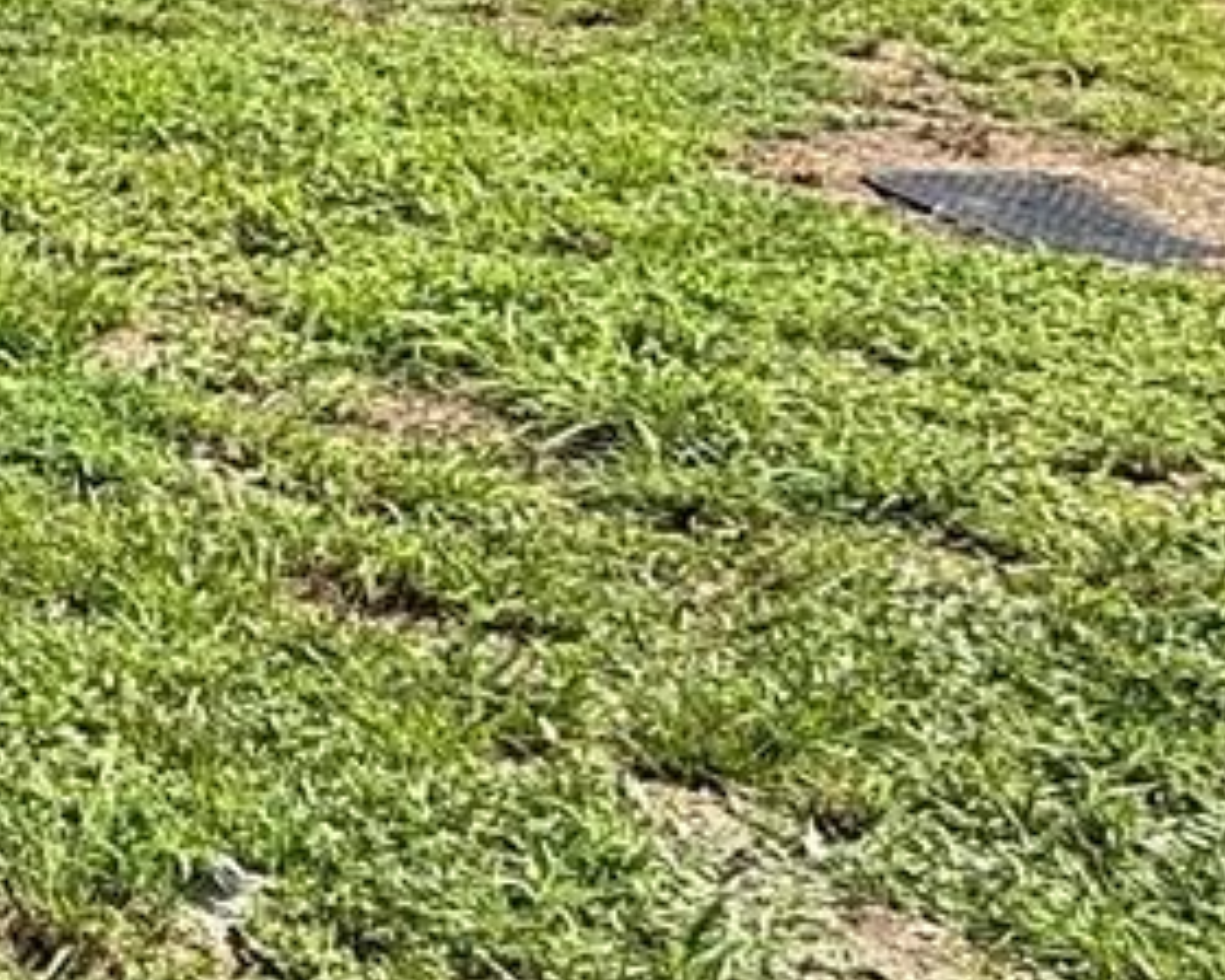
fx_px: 2828
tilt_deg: -12.7
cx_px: -1348
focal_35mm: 78
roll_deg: -1.3
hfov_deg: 16.8
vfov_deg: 19.1
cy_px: -9
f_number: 2.2
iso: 50
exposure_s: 1/1001
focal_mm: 2.22
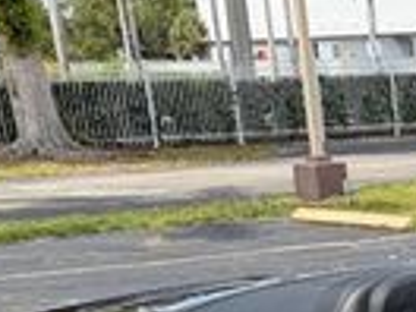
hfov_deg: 15.1
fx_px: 1394
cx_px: 712
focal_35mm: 116
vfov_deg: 11.1
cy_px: 696
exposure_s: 1/1727
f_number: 1.78
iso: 80
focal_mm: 6.76
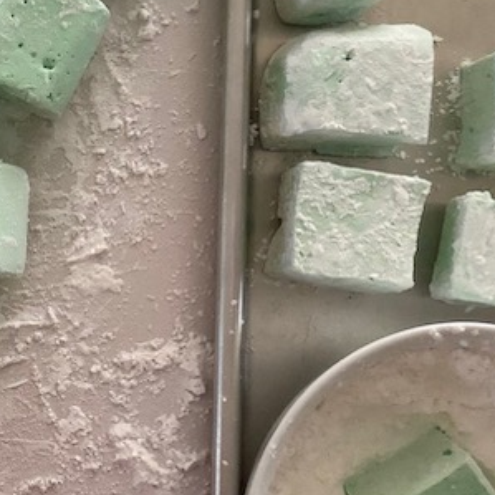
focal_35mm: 68
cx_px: 15
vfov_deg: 25.4
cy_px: 247
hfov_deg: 24.4
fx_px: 1100
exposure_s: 1/60
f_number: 1.9
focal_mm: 2.71
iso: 250
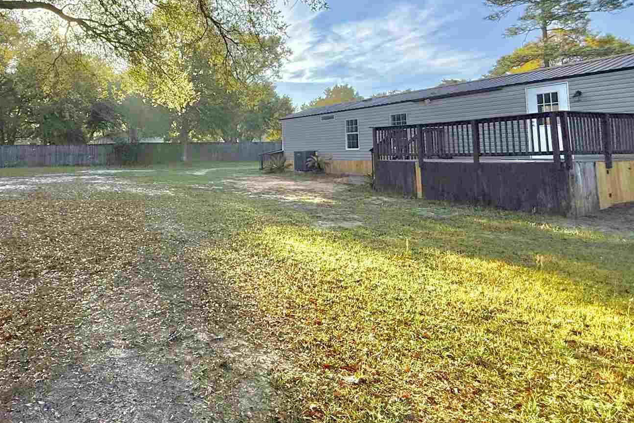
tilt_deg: +4.8
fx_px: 405
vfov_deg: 53.6
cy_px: 129
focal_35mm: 23
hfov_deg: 71.6
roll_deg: +1.4
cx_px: 169
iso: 50
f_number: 2.2
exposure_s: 1/2237
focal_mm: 2.22
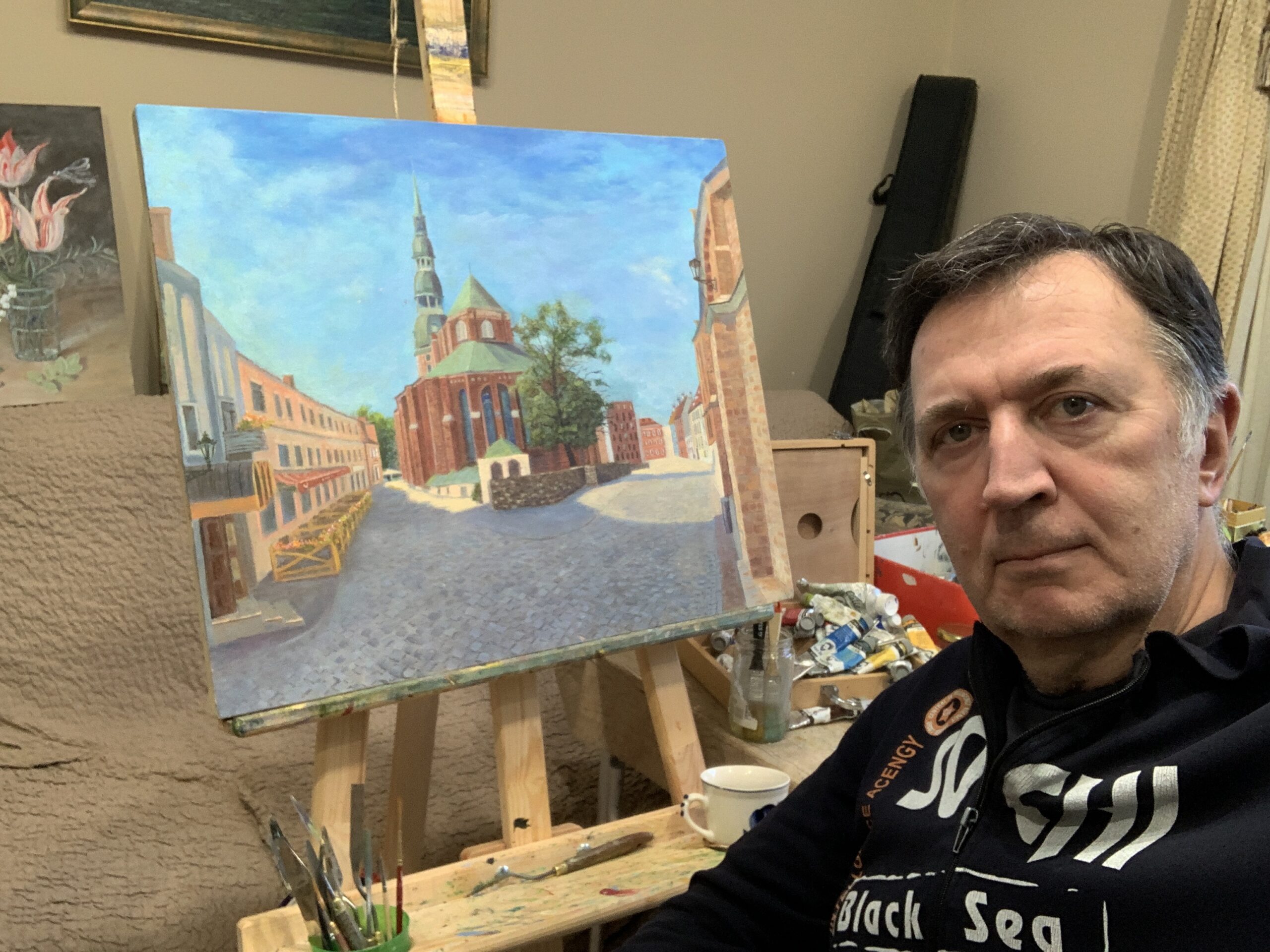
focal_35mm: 32
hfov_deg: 56.8
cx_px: 635
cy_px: 476
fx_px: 1174
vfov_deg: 44.2
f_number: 2.2
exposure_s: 1/33
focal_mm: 2.87
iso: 200
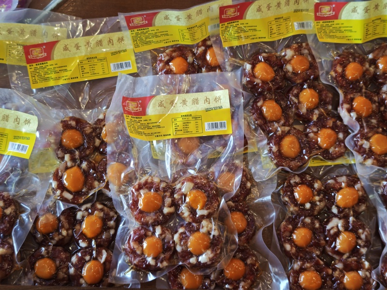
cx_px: 194
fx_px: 514
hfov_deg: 41.2
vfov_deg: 31.5
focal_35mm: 46
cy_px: 145
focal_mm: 8.72
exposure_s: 1/100
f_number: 1.63
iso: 400
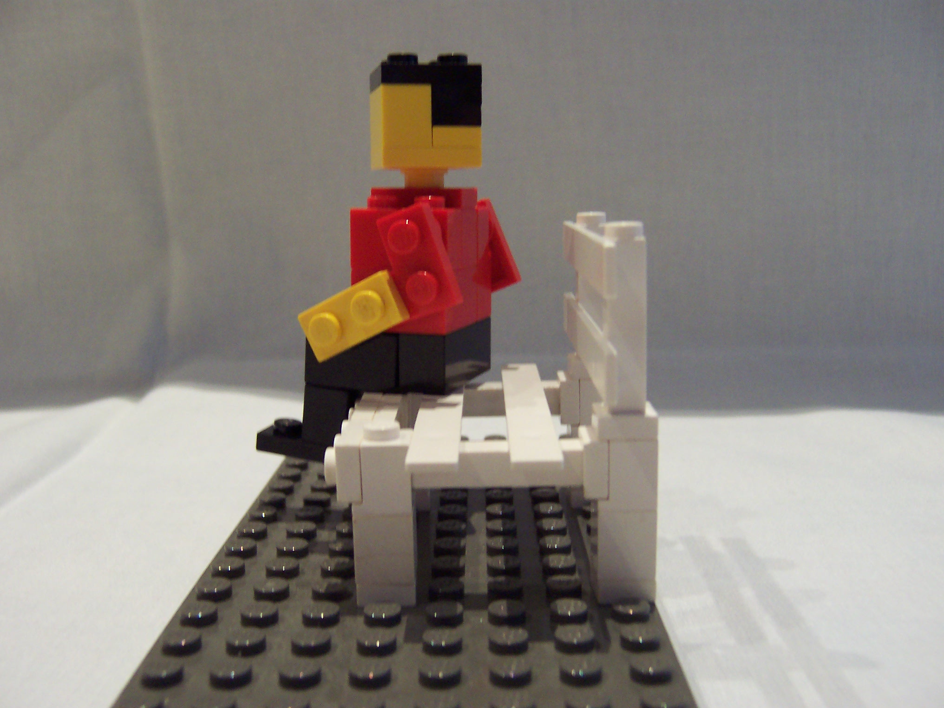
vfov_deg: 39.7
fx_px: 982
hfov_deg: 51.4
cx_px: 472
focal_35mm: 36
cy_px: 354
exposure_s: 1/20
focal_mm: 5.6
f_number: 2.8
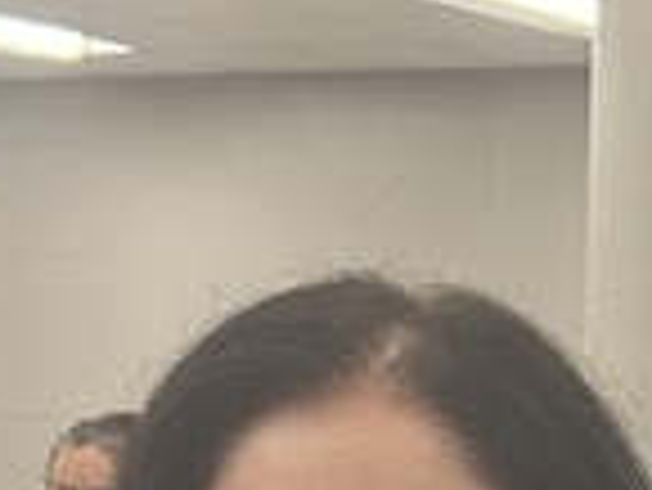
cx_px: 764
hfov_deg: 10.6
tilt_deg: -12.9
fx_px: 3469
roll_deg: -2.7
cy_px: 1362
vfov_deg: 7.3
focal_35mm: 184
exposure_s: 1/100
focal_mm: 5.7
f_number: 1.5
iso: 100
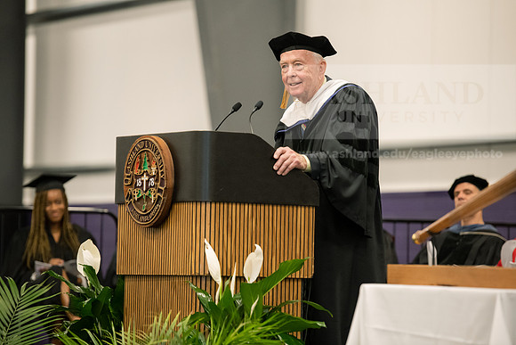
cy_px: 172
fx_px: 2652
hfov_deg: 11.1
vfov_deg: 7.4
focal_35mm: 185
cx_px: 258
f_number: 3.5
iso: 3200
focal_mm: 185
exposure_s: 1/200
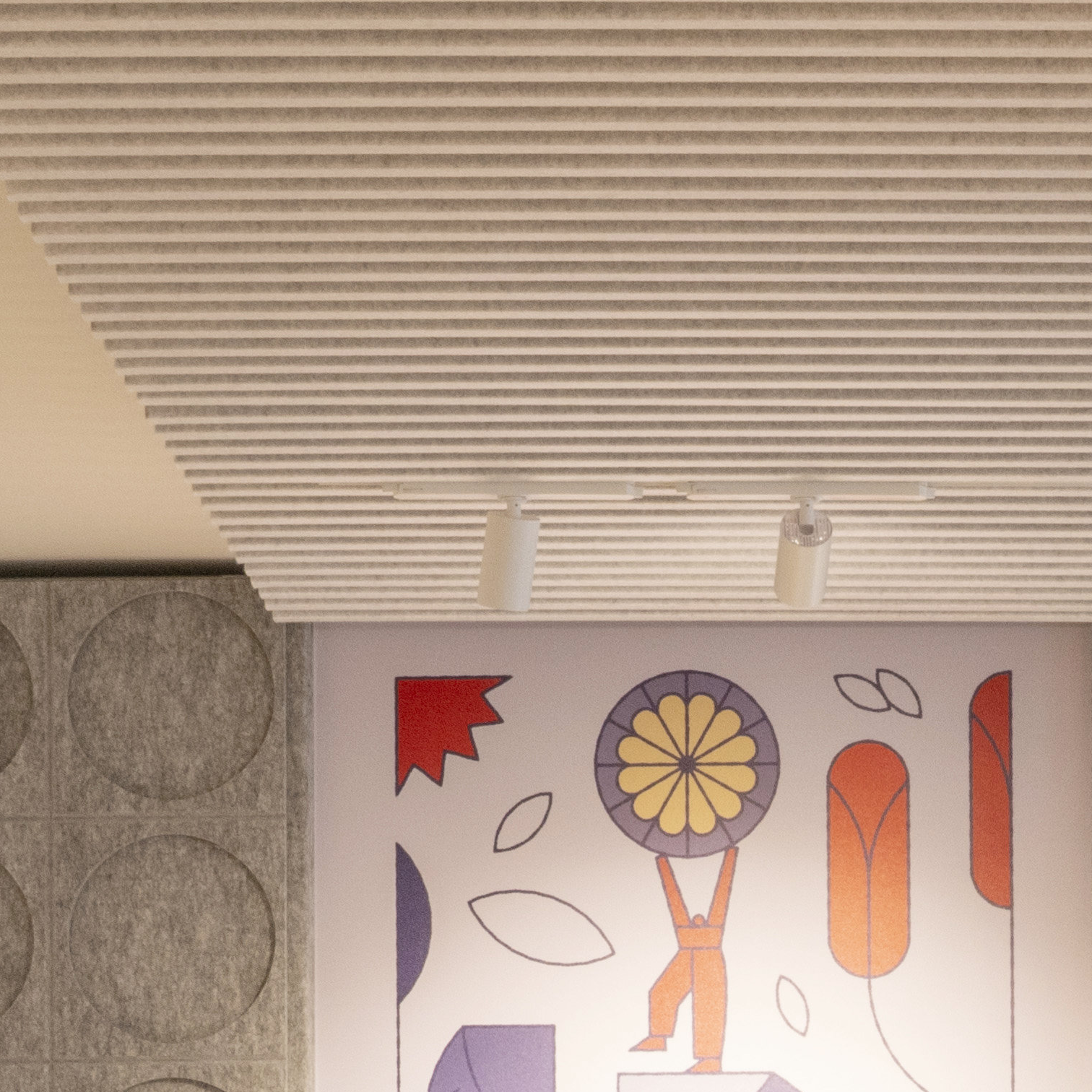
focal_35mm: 232
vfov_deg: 7.4
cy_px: 1679
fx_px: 8280
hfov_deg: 7.5
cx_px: 1223
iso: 400
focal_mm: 50
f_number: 16
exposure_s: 1/4
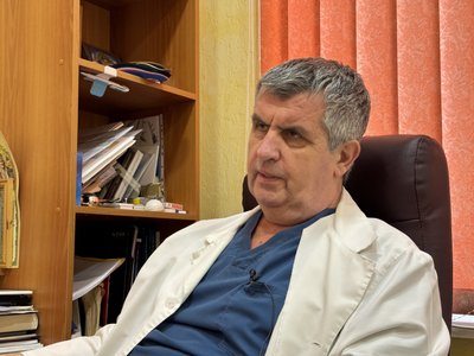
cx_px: 237
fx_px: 657
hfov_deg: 39.7
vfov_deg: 30.3
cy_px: 178
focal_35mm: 48
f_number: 1.78
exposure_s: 1/50
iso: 250
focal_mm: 6.86
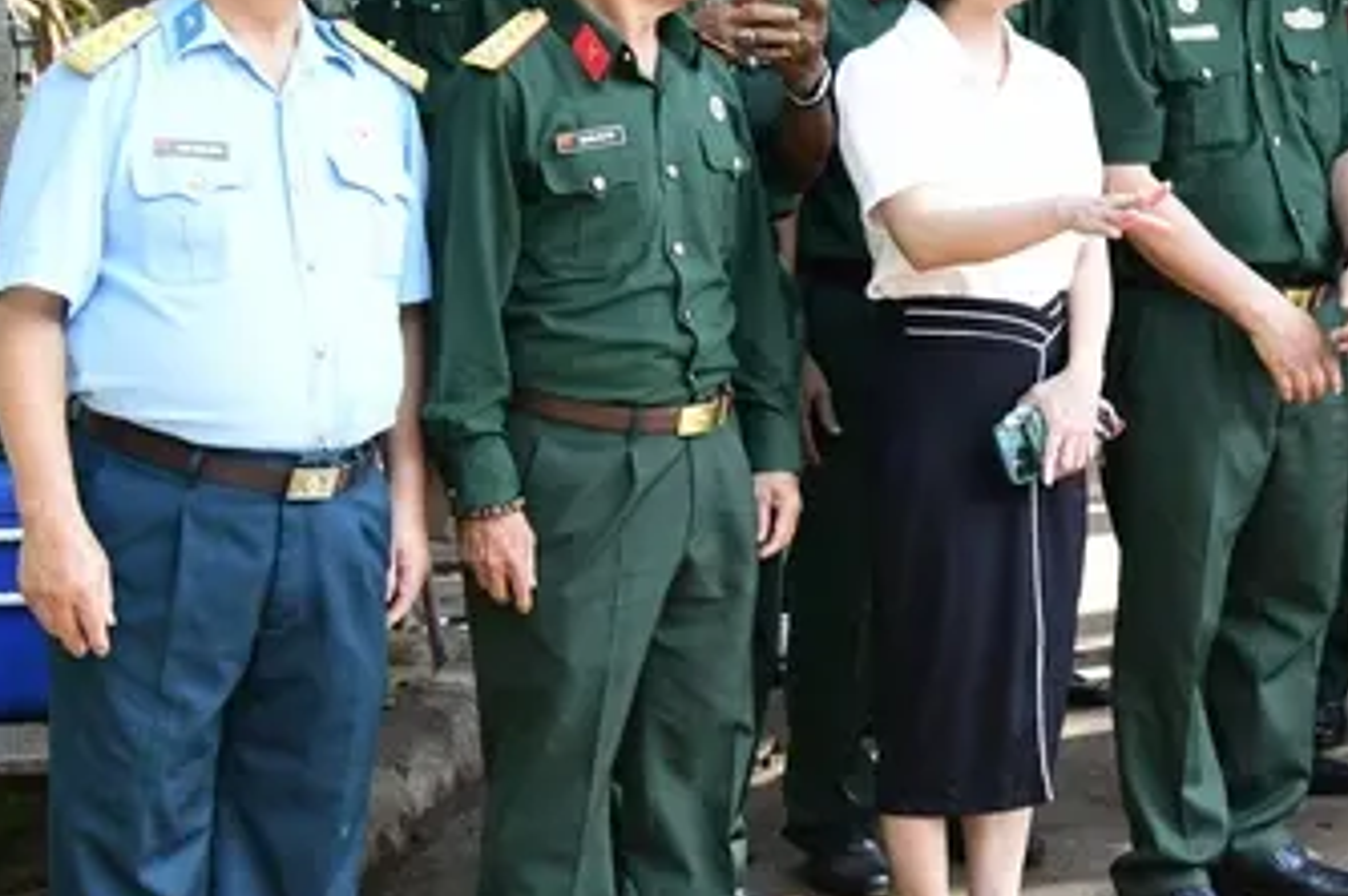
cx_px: 1346
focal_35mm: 91
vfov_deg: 14.9
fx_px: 3404
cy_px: 220
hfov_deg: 21.6
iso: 500
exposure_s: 1/200
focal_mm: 38
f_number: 5.6
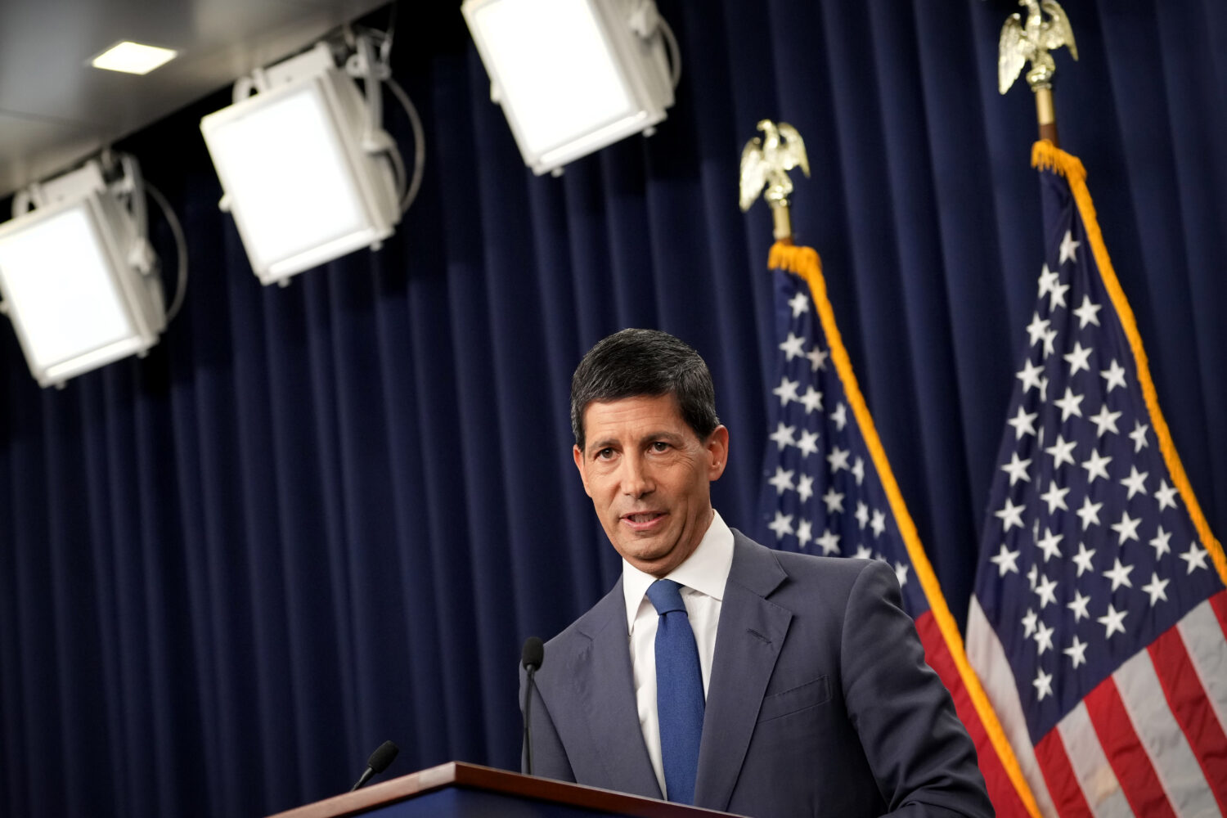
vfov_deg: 12.2
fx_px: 3817
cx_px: 614
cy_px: 409
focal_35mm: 112
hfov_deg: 18.3
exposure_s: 1/500
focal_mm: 75
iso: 2000
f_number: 2.8
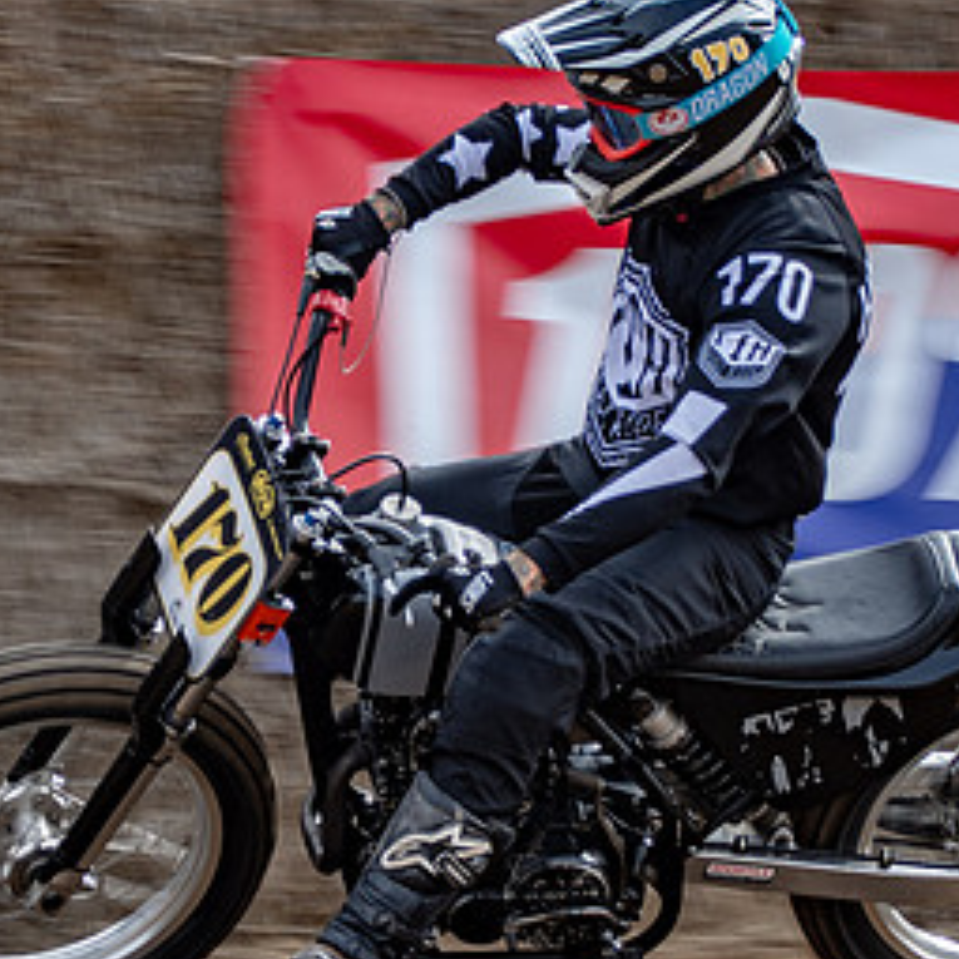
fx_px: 12600
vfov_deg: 4.4
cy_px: 407
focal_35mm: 402
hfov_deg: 4.4
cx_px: 330
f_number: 8
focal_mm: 98
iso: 125
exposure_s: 1/125
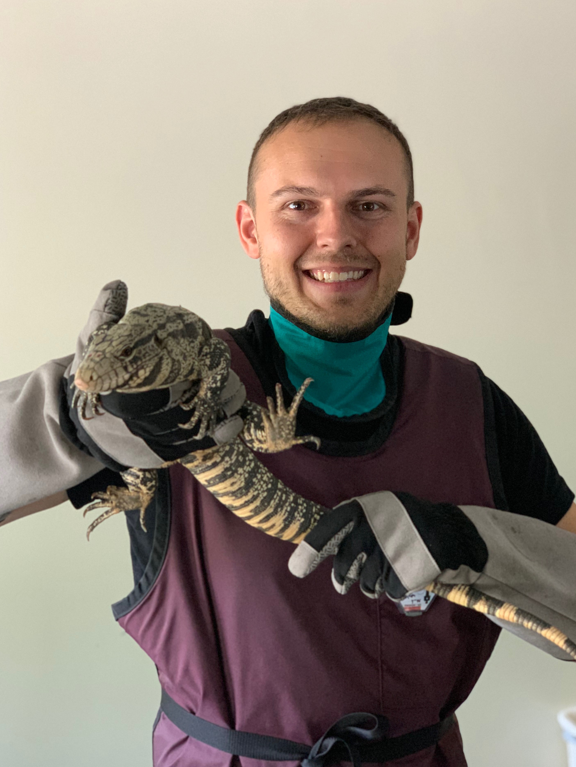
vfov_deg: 34.3
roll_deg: +3.0
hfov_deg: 26.1
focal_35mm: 56
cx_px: 284
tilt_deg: -7.8
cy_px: 389
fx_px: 1242
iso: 400
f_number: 2.4
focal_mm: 6
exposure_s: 1/60
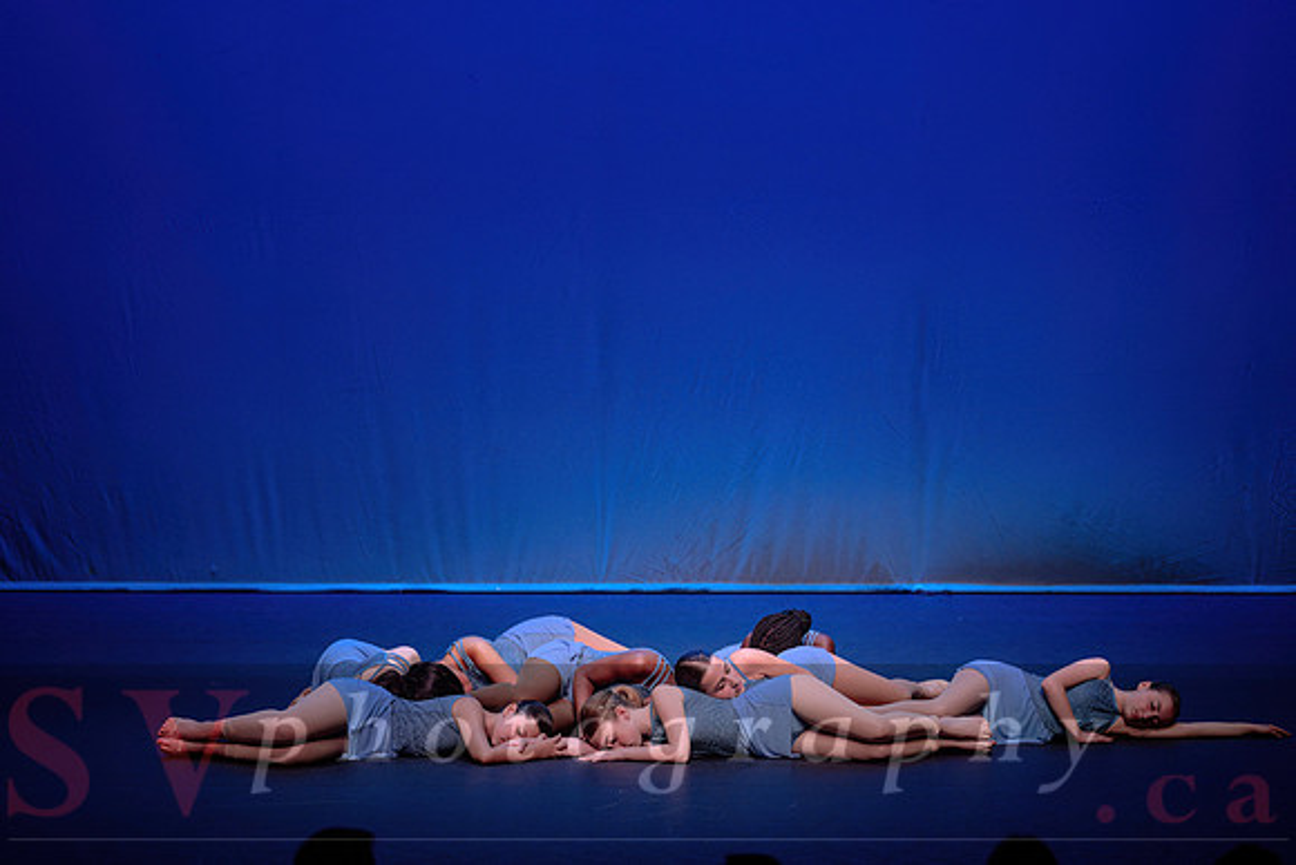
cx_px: 648
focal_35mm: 135
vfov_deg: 10.2
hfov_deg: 15.2
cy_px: 432
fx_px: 4861
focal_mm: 135
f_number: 2.8
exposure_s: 1/800
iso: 1250
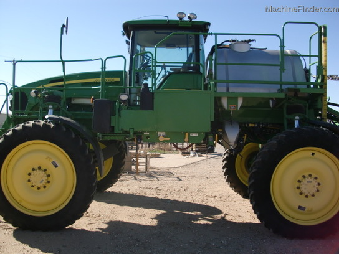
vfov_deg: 39.7
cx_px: 170
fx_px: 353
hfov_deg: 51.4
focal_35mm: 36
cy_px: 127
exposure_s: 1/800
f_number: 2.8
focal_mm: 6.3
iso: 64
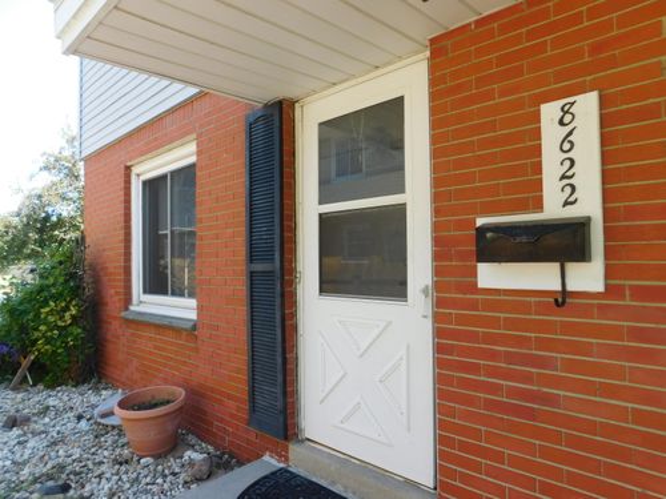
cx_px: 333
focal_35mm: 23
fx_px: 443
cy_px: 250
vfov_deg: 58.9
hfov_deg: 73.9
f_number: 3
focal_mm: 4
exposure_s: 1/250
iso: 125
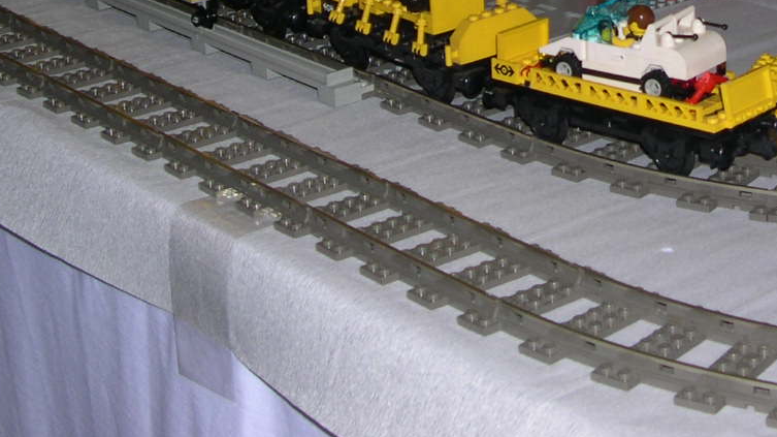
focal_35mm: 88
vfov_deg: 13.3
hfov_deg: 23.8
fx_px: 1812
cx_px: 627
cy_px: -130
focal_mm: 8
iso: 119
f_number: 7.6
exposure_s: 1/30
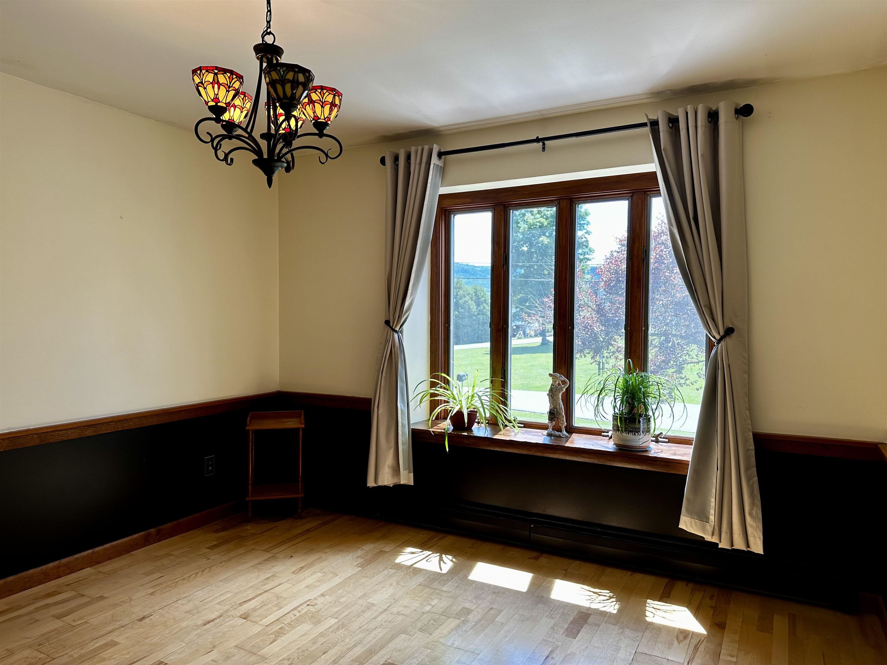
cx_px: 444
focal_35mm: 24
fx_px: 615
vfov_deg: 56.8
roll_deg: +0.2
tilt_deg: -1.4
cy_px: 332
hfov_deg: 71.6
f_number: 1.78
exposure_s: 1/168
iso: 64
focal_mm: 6.86
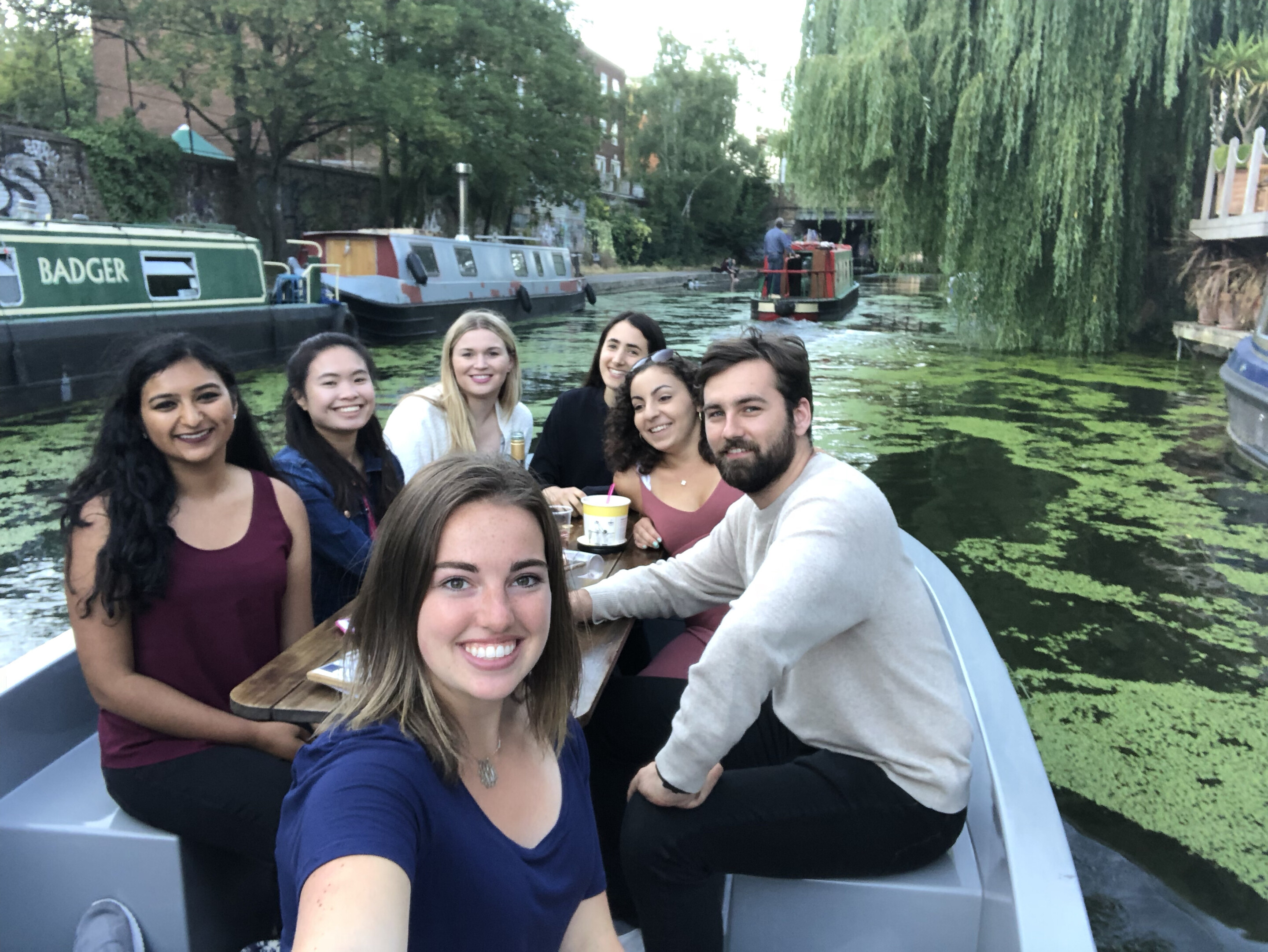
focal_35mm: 32
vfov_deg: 44.2
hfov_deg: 56.8
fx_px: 1173
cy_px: 476
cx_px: 634
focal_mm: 2.87
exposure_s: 1/100
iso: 80
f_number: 2.2
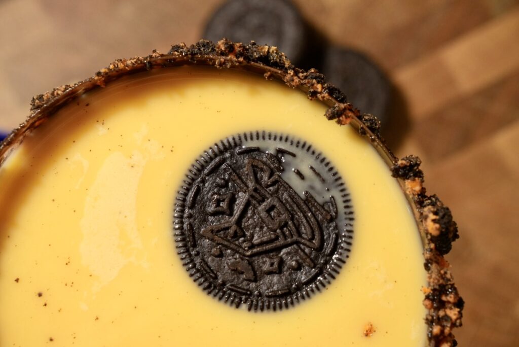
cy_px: 174
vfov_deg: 20.2
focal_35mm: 67
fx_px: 971
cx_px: 260
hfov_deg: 29.9
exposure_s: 1/60
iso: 1250
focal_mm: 44.9
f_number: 5.6
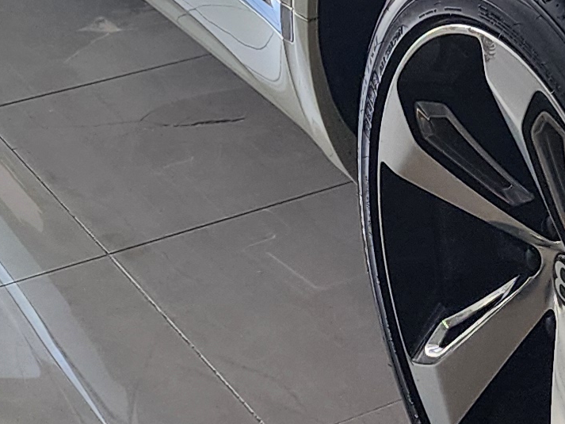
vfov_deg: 11.2
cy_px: -156
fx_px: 2106
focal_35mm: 129
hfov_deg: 13.9
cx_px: 967
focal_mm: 6.4
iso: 160
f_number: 1.8
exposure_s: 1/180
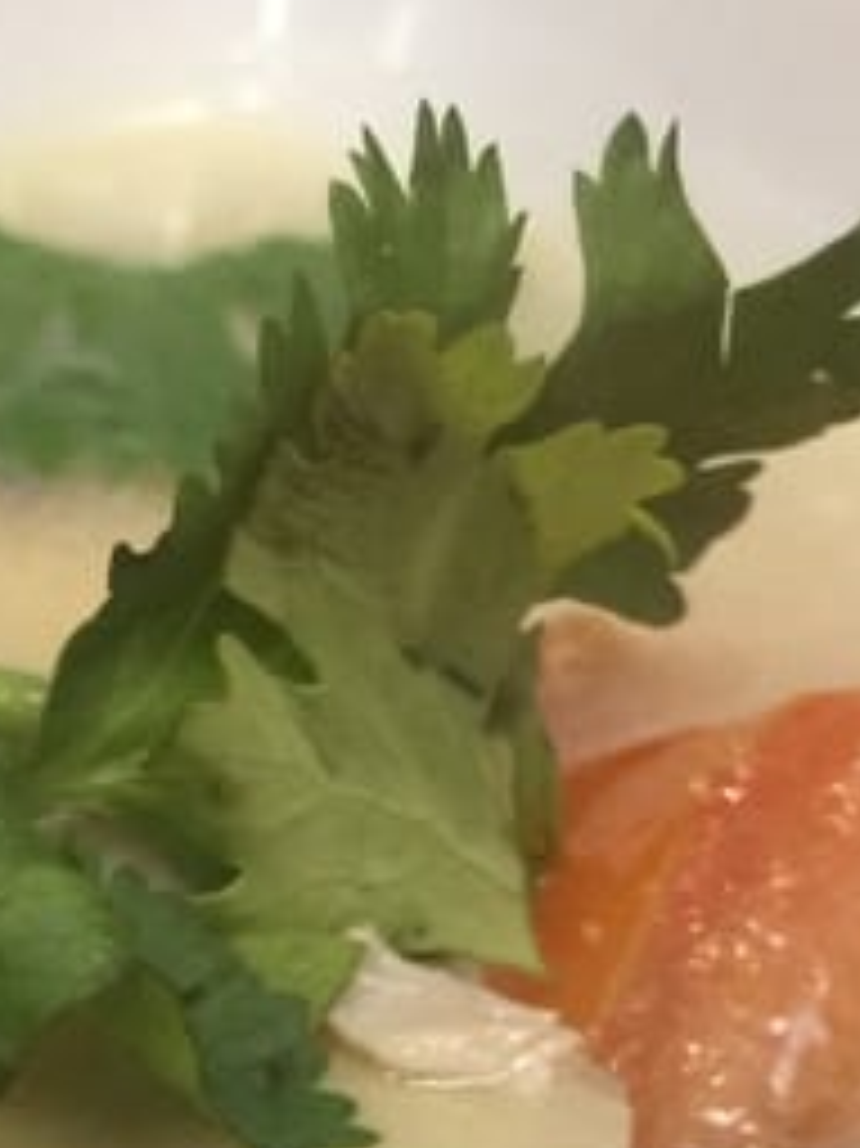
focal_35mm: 97
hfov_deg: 14.6
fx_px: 3216
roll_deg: -2.3
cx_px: -248
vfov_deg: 18.1
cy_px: 1695
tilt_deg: -43.9
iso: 80
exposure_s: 1/15
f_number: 2.2
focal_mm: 4.15
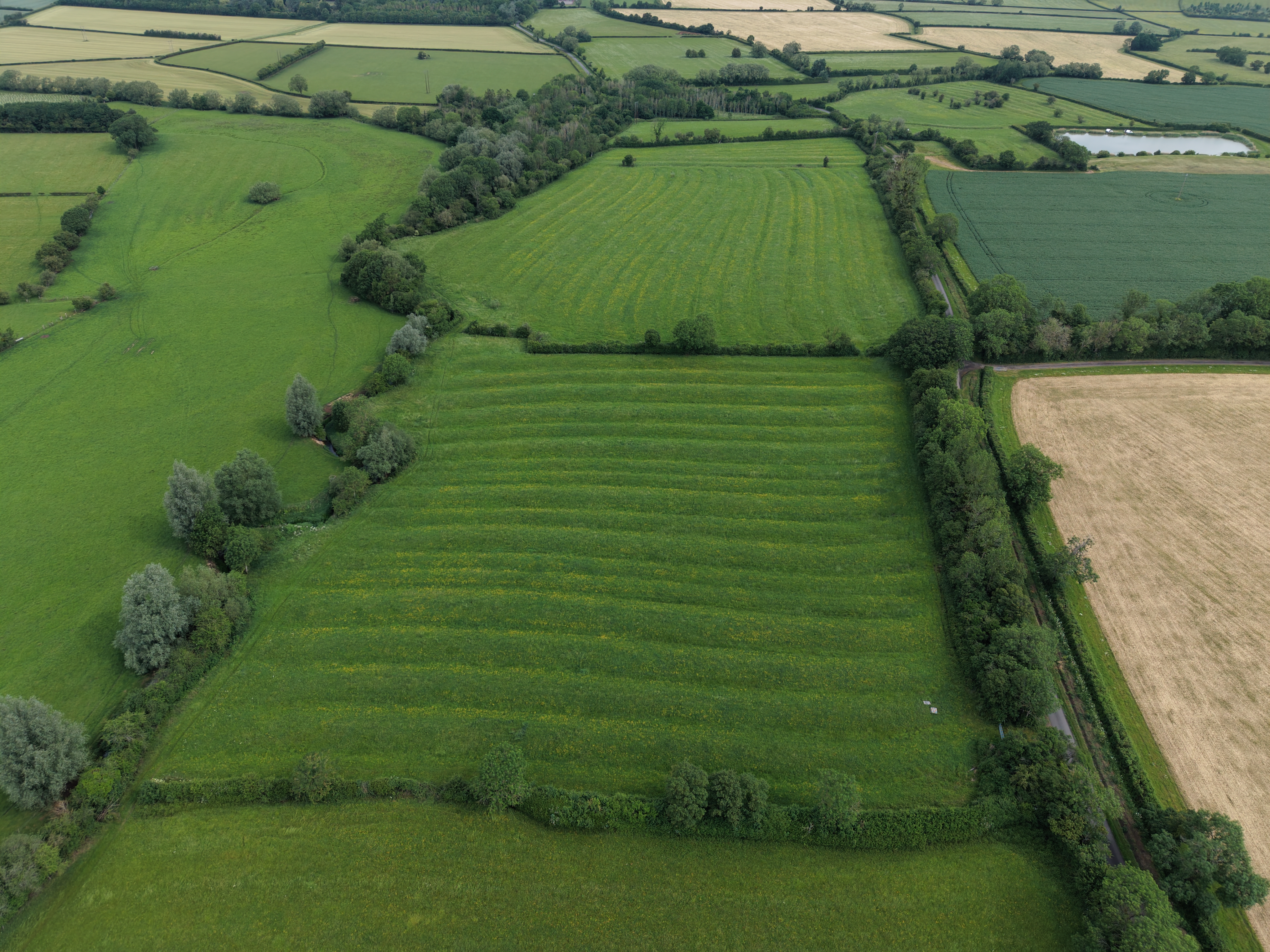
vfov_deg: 56.8
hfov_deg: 71.6
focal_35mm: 24
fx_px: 881
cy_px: 476
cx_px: 635
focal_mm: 8.67
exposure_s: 1/1500
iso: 100
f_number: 1.8
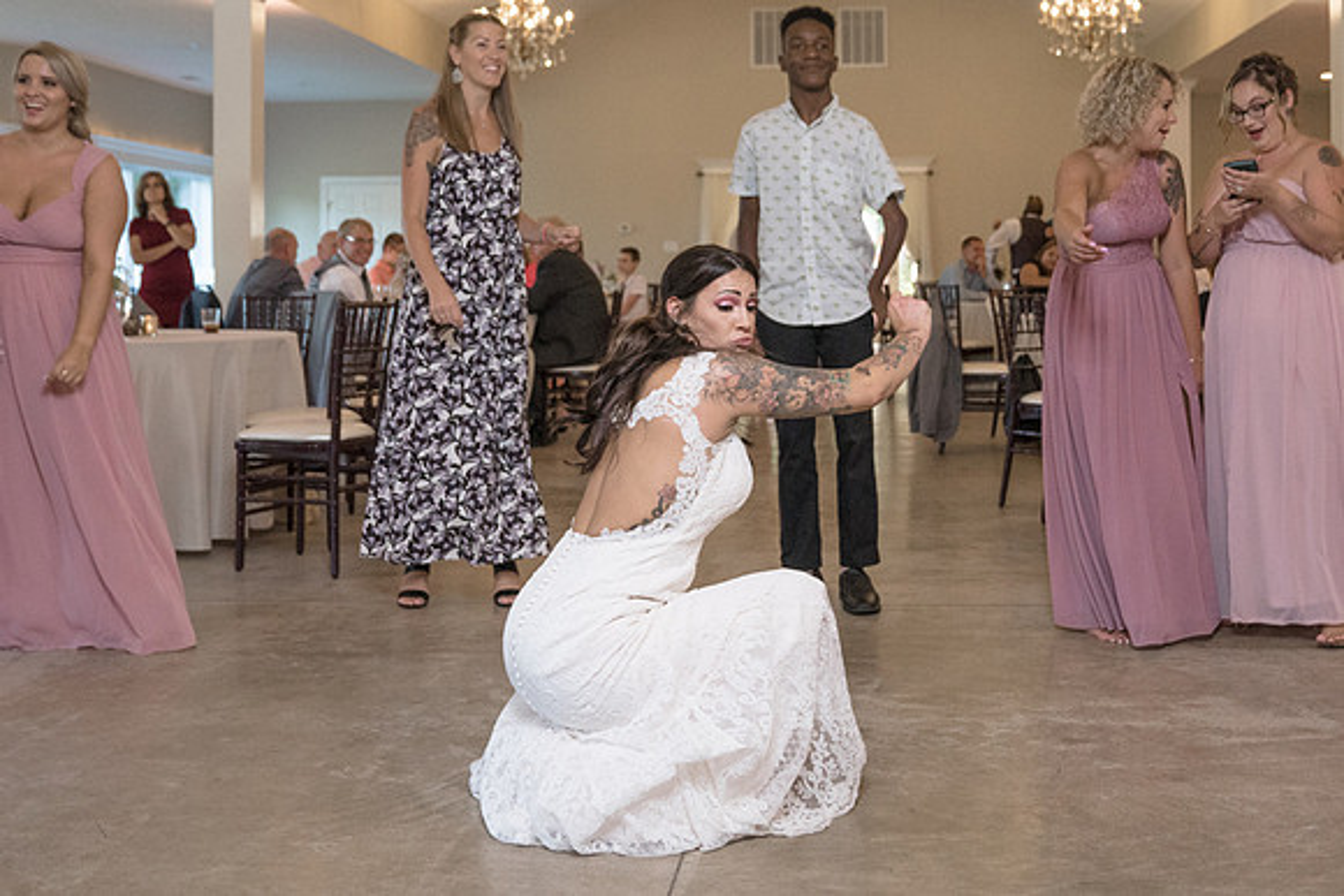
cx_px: 781
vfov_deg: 30.3
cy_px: 274
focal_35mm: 44
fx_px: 1638
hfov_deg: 44.5
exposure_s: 1/250
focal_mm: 29
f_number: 4
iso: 2000
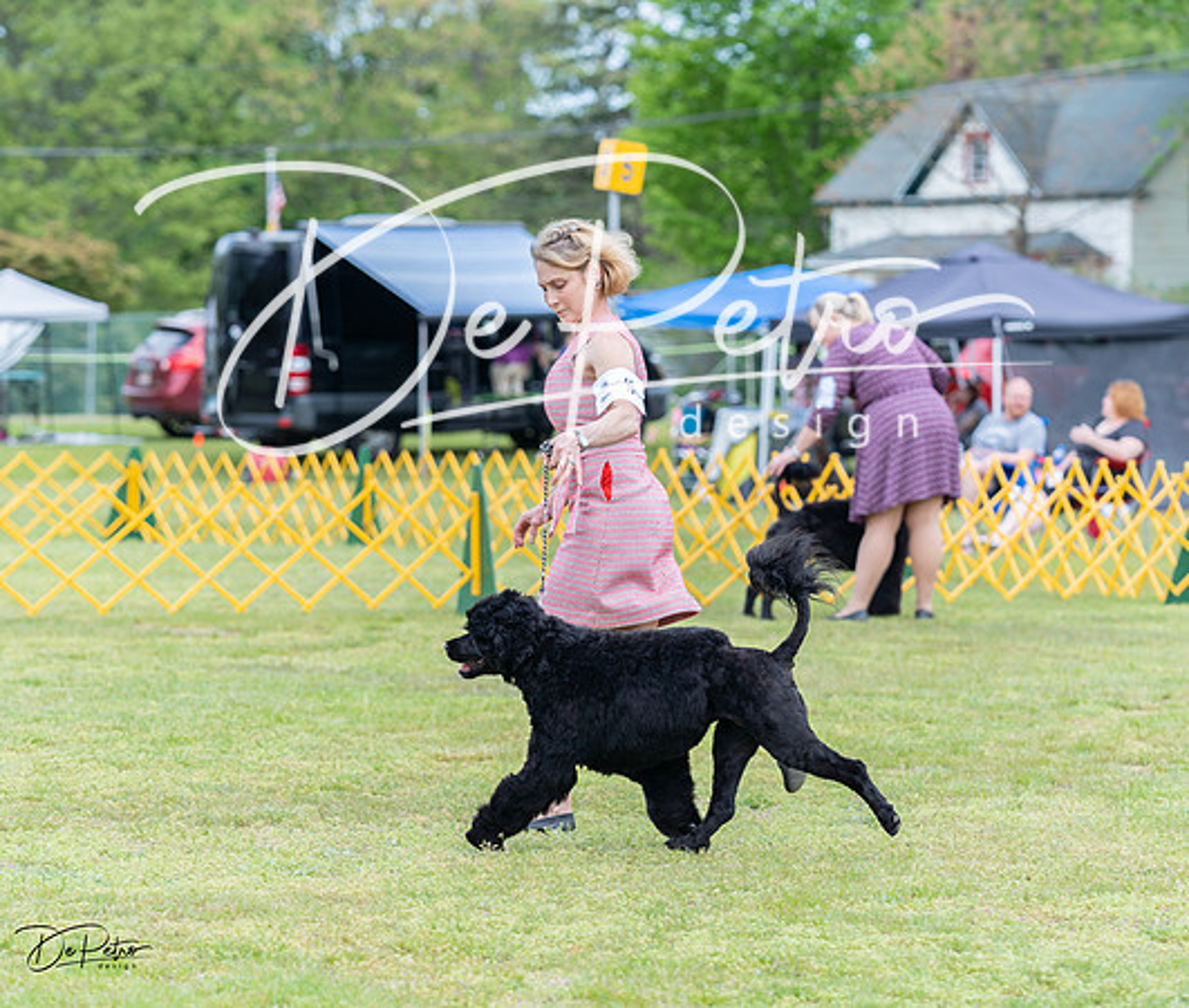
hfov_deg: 14.5
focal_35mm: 130
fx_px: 4680
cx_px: 600
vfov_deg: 12.3
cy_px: 482
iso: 100
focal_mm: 104
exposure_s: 1/500
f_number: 3.5
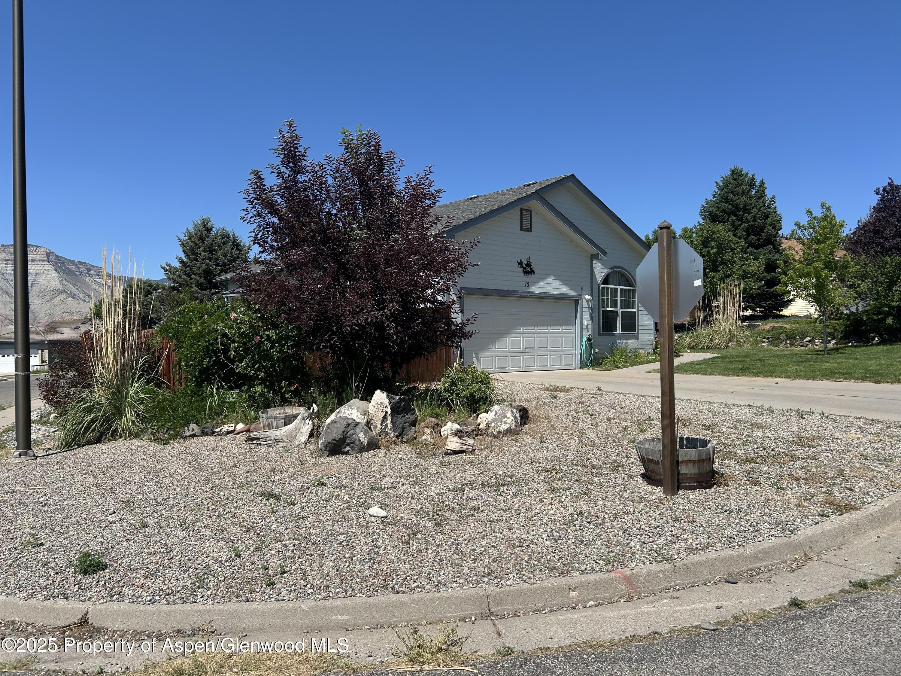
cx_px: 450
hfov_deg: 67.3
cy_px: 338
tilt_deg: -0.3
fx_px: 677
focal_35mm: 26
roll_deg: +1.1
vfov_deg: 53.1
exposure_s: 1/4630
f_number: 1.5
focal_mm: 5.7
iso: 50
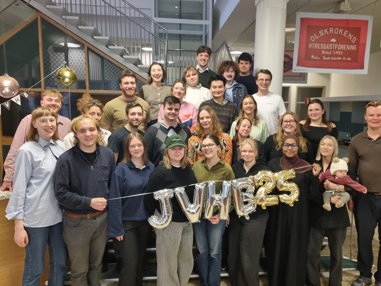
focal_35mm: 28
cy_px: 145
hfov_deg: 63.4
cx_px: 204
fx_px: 308
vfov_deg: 49.7
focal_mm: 5.4
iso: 320
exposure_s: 1/100
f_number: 1.8
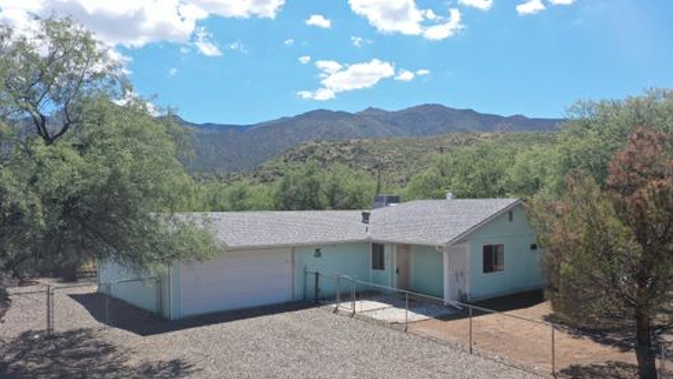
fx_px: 535
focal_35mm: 30
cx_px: 330
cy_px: 207
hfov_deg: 64.3
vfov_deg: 38.9
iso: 100
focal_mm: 10.26
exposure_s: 1/800
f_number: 4
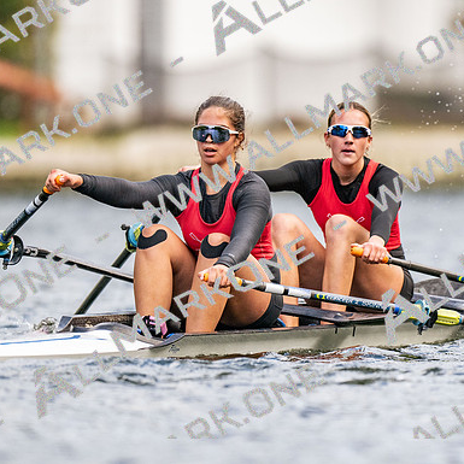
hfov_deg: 1.5
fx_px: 17501
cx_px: 278
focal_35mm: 1154
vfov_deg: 1.5
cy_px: 232
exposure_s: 1/2500
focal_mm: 600
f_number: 4
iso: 500
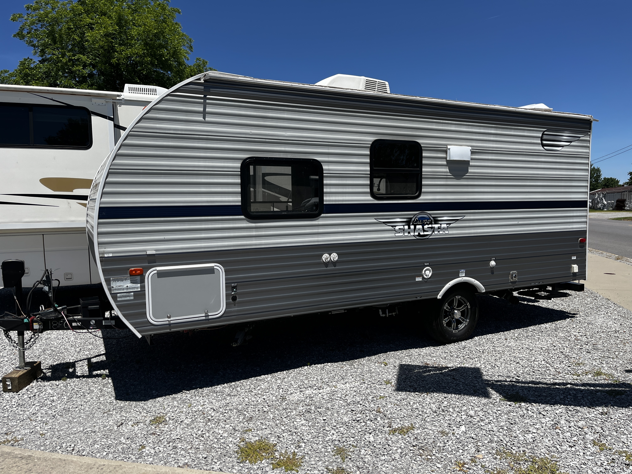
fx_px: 475
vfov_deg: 53.1
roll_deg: +1.2
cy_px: 237
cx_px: 316
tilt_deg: -4.1
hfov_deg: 67.3
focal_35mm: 26
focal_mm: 5.1
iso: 50
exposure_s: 1/4310
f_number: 1.6
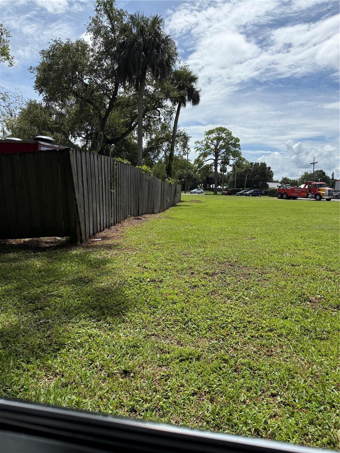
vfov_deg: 71.6
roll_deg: -1.1
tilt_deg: -6.7
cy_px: 226
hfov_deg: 56.8
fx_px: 314
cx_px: 170
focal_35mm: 24
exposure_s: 1/7353
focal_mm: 6.76
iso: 100
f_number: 1.78
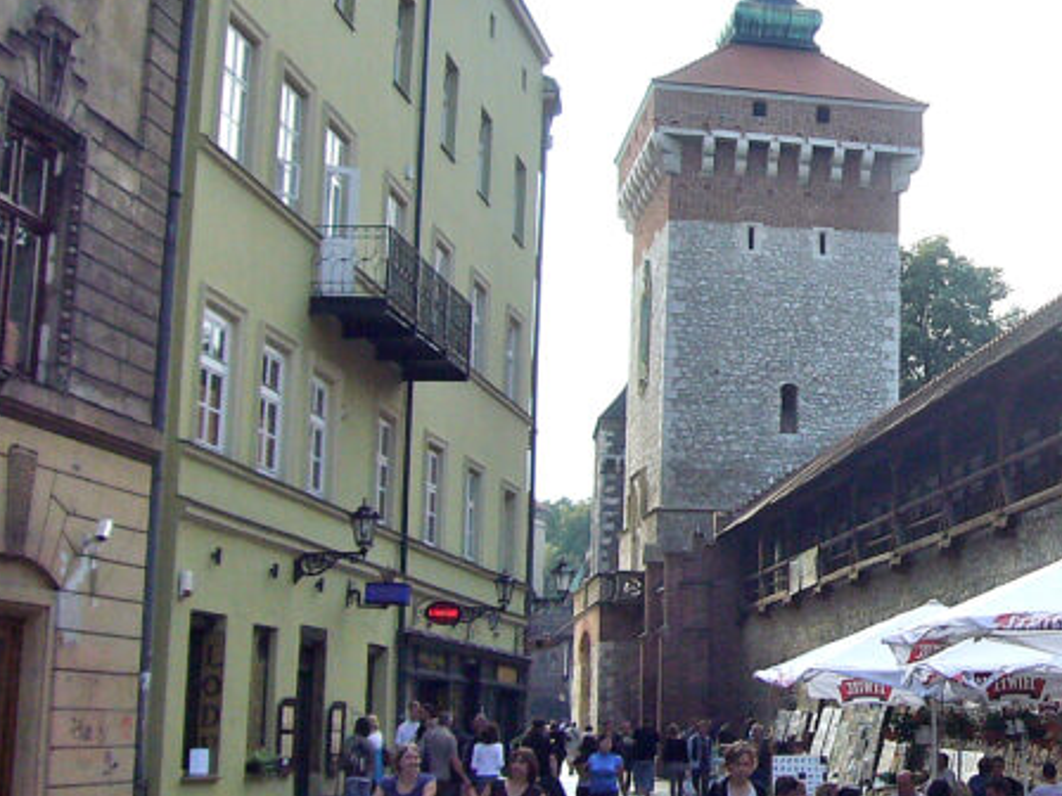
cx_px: 1024
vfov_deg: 22.9
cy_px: 379
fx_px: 1963
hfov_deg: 28.7
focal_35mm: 64
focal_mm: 4.6
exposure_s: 1/250
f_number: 5.6
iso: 80
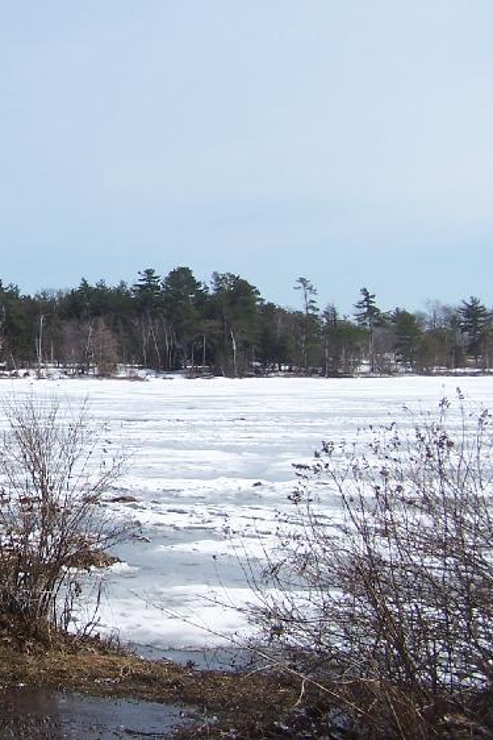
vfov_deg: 28.0
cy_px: 313
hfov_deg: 17.8
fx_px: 1478
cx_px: -142
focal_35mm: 72
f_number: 4
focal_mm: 6.3
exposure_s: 1/1000
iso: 80
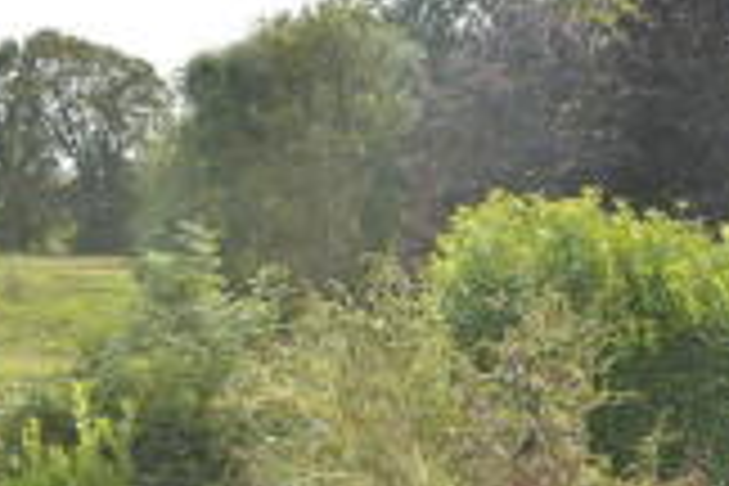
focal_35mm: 88
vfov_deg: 15.5
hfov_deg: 22.8
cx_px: 140
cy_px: 268
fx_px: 1782
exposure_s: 1/125
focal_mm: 20
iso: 100
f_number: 5.6
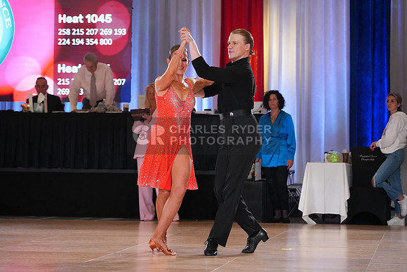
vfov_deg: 13.0
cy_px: 136
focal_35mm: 105
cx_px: 204
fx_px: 1187
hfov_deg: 19.5
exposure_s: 1/500
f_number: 4
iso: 4000
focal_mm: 105
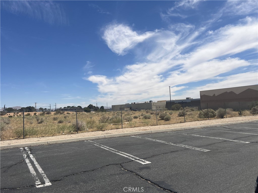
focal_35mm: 26
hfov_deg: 67.3
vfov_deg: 53.1
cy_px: 96
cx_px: 129
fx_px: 194
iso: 50
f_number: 1.5
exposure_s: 1/8696
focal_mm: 5.7
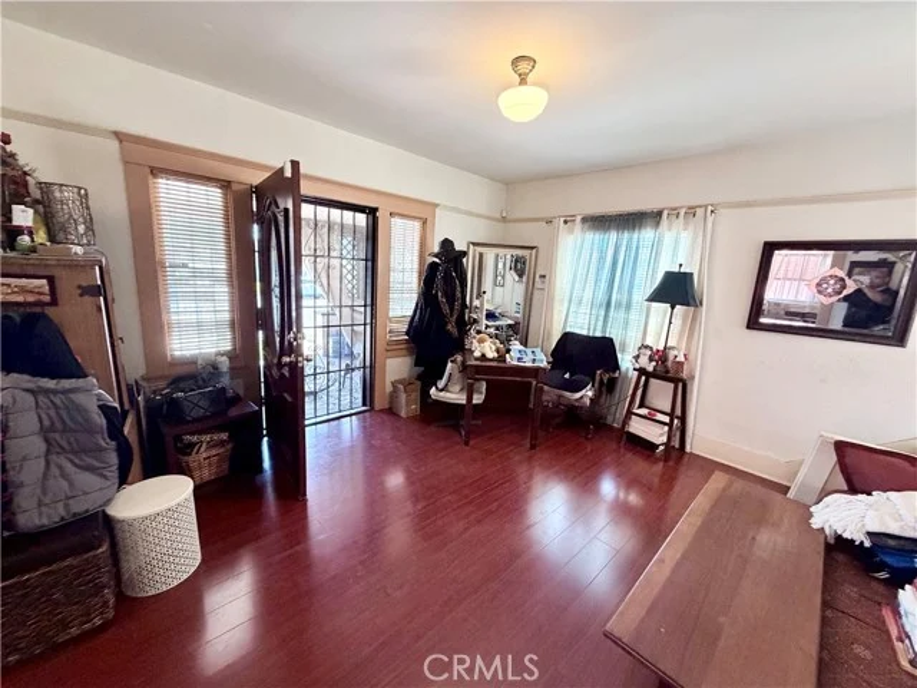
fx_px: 371
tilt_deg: -12.4
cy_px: 344
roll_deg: -3.2
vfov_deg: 85.7
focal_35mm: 14
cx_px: 458
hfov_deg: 102.1
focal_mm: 2.22
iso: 500
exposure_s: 1/60
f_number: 2.2
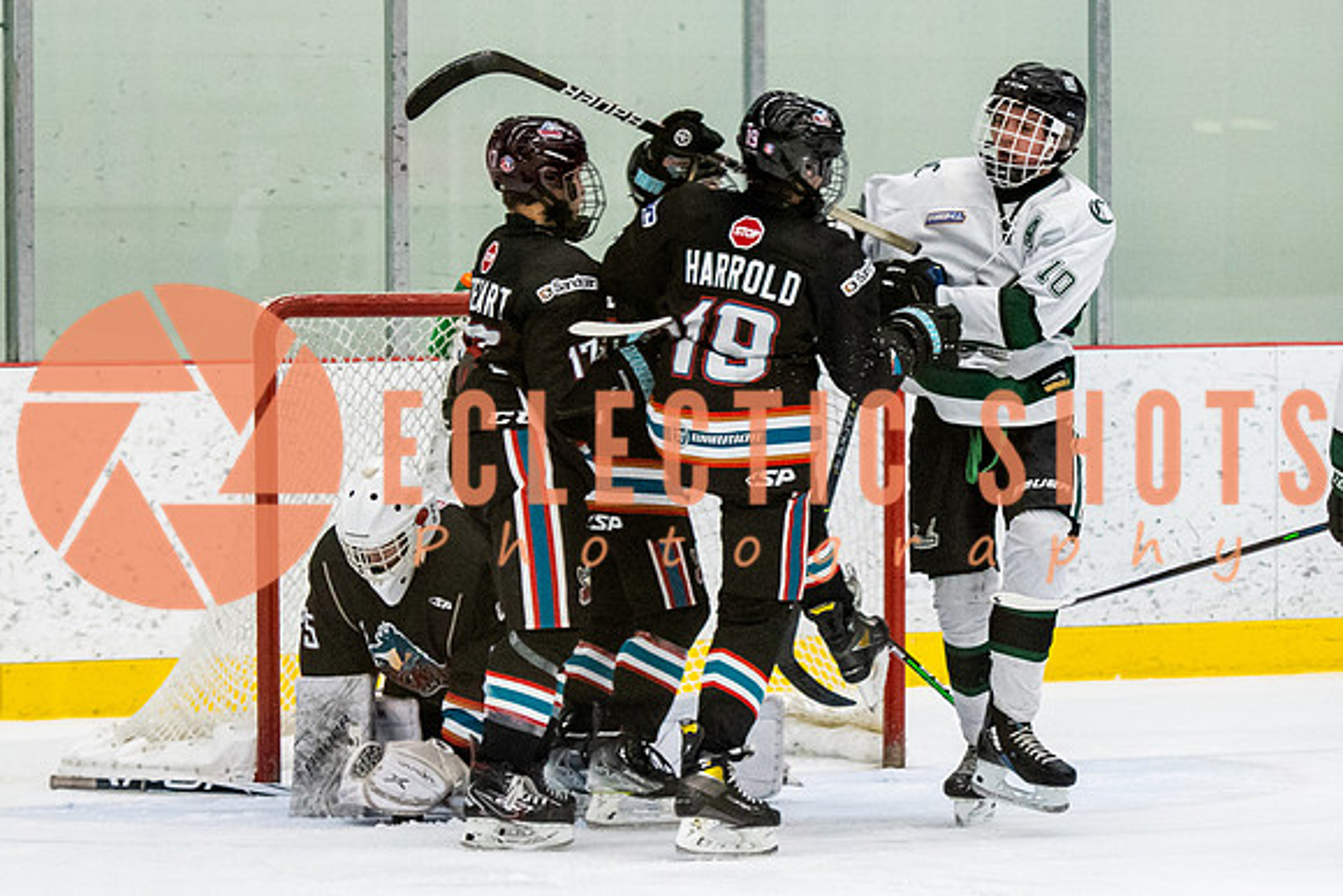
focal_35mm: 267
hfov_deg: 7.7
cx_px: 827
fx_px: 9973
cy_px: 348
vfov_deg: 5.1
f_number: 2.8
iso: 1800
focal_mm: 100
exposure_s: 1/640
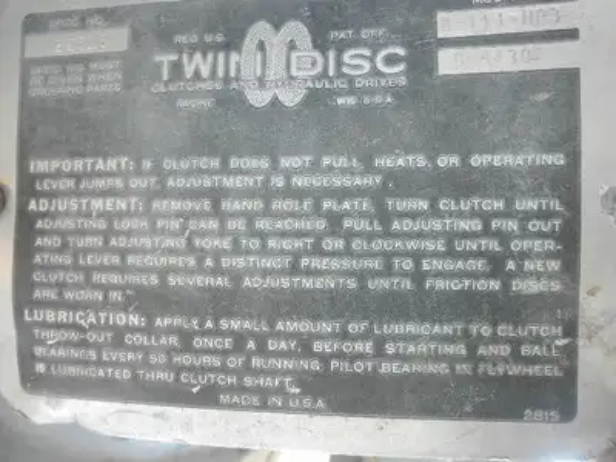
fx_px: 498
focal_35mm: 28
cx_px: 308
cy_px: 231
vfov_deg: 49.7
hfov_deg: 63.4
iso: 64
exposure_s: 1/40
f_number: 3
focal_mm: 5
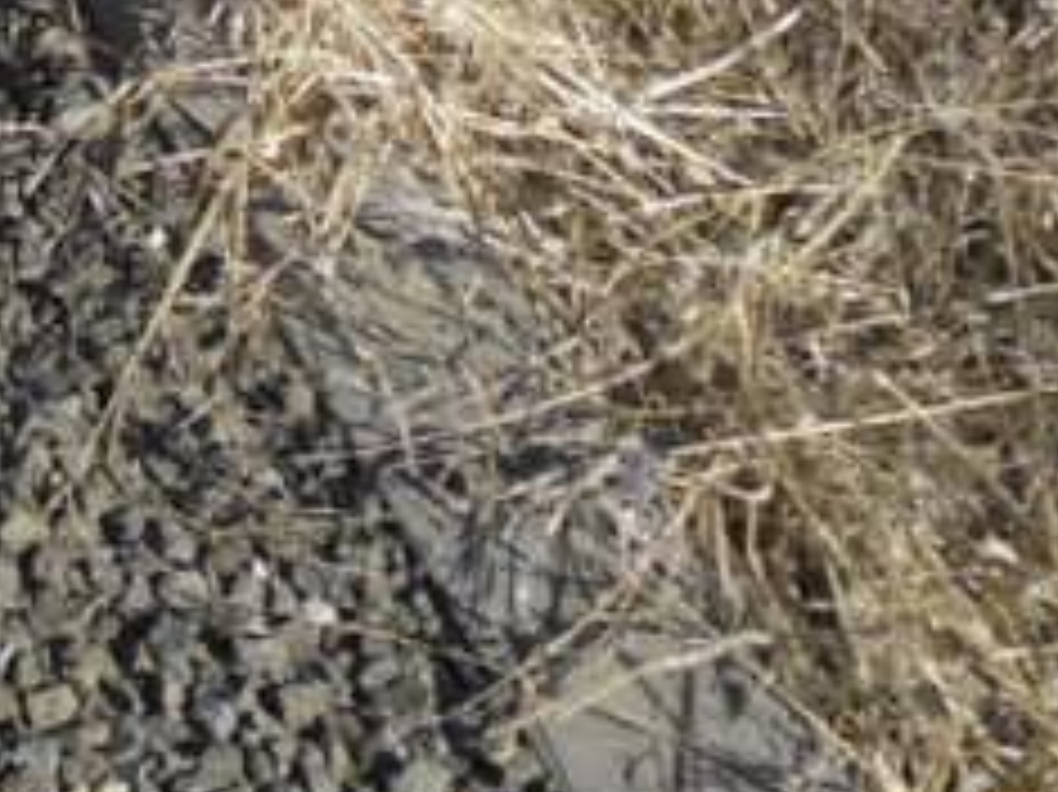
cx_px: -689
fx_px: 4216
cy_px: -1004
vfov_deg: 9.7
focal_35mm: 138
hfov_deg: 13.2
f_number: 9
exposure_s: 1/189
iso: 80
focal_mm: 4.9
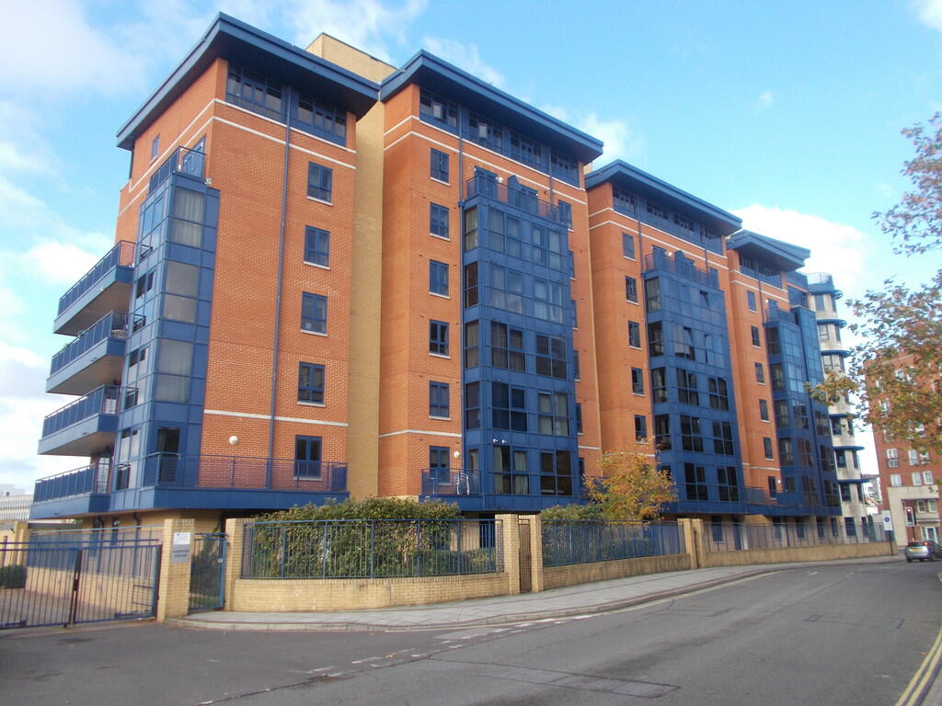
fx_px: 708
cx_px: 471
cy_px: 353
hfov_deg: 67.3
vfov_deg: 53.1
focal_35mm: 26
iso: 80
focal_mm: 4.6
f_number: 3.2
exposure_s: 1/250
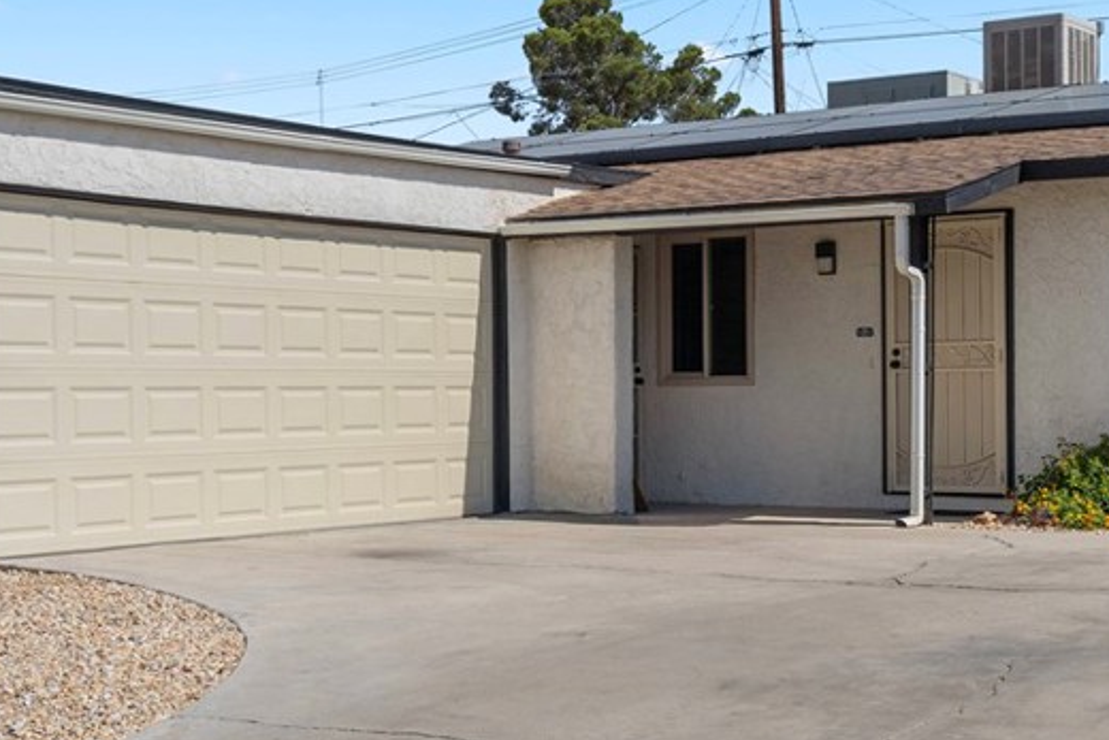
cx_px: 657
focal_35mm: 63
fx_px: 1941
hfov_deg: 31.8
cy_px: 432
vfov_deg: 21.6
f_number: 9
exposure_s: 1/60
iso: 320
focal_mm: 32
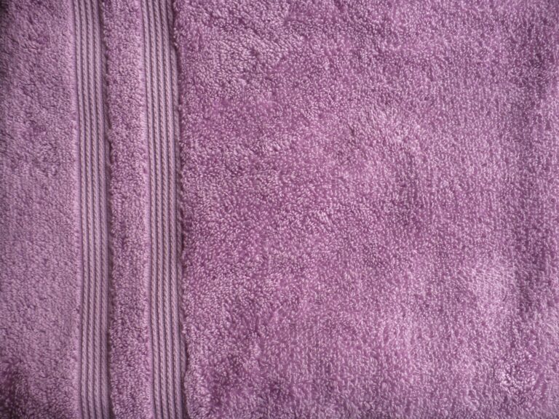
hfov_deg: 50.1
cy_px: 210
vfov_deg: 38.7
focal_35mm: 37
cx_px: 280
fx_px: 597
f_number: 2.8
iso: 125
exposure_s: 1/30
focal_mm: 6.1
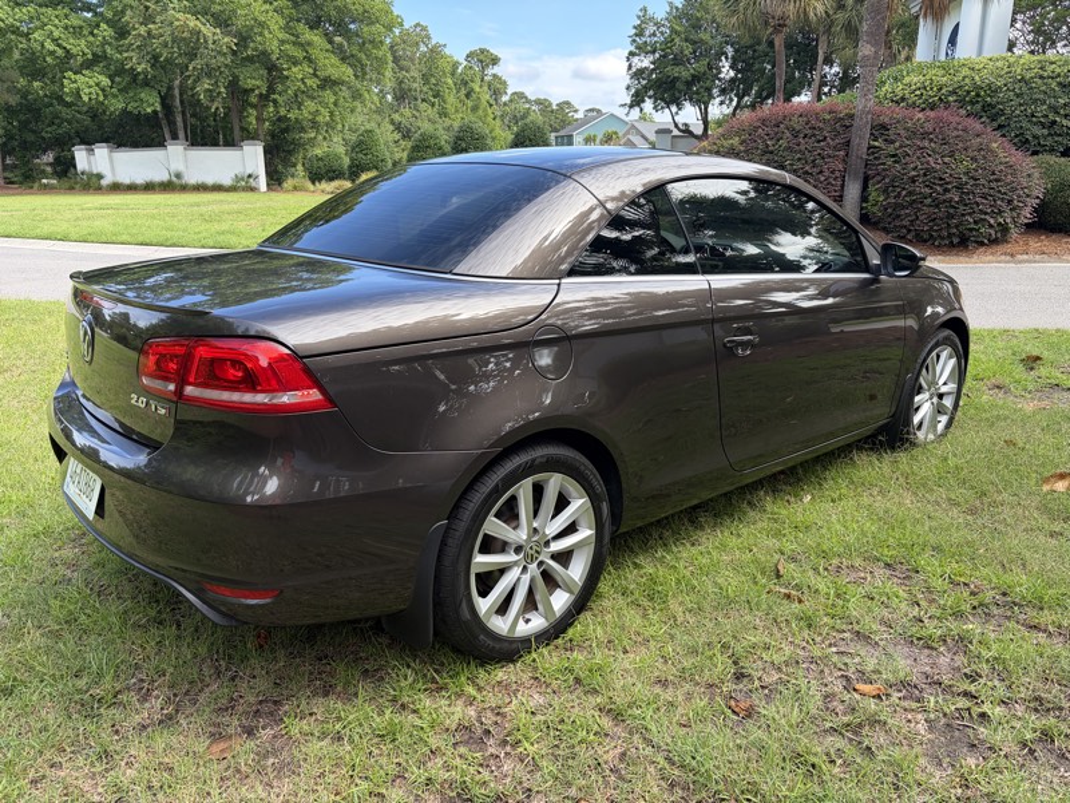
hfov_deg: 67.3
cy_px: 402
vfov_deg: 53.1
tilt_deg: -15.3
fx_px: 804
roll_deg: +1.5
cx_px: 535
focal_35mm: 26
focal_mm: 5.96
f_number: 1.6
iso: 64
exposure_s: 1/552
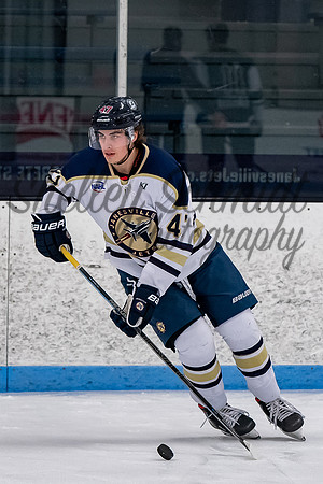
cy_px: 196
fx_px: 5299
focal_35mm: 394
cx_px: 119
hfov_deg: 3.5
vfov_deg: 5.2
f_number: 3.5
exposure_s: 1/800
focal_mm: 145
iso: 2200
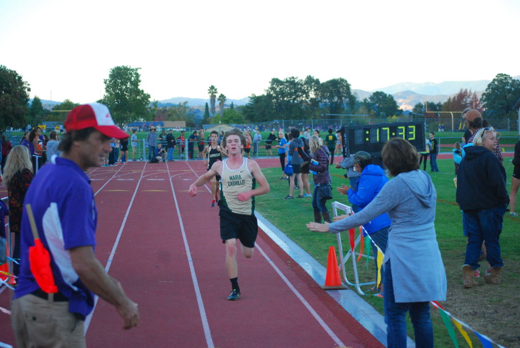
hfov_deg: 21.9
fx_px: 1345
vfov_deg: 14.7
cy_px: 174
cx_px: 260
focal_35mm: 93
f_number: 4.5
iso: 1000
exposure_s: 1/400
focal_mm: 62
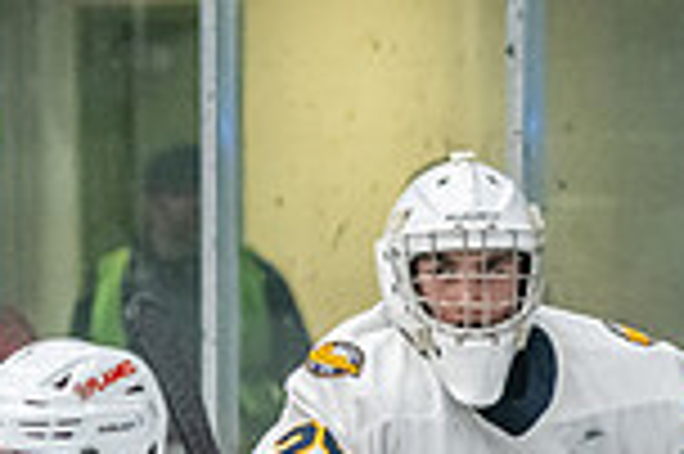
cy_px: 726
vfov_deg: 2.5
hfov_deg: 3.7
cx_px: 739
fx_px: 10515
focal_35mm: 554
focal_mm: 105
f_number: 2.8
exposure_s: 1/800
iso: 3200
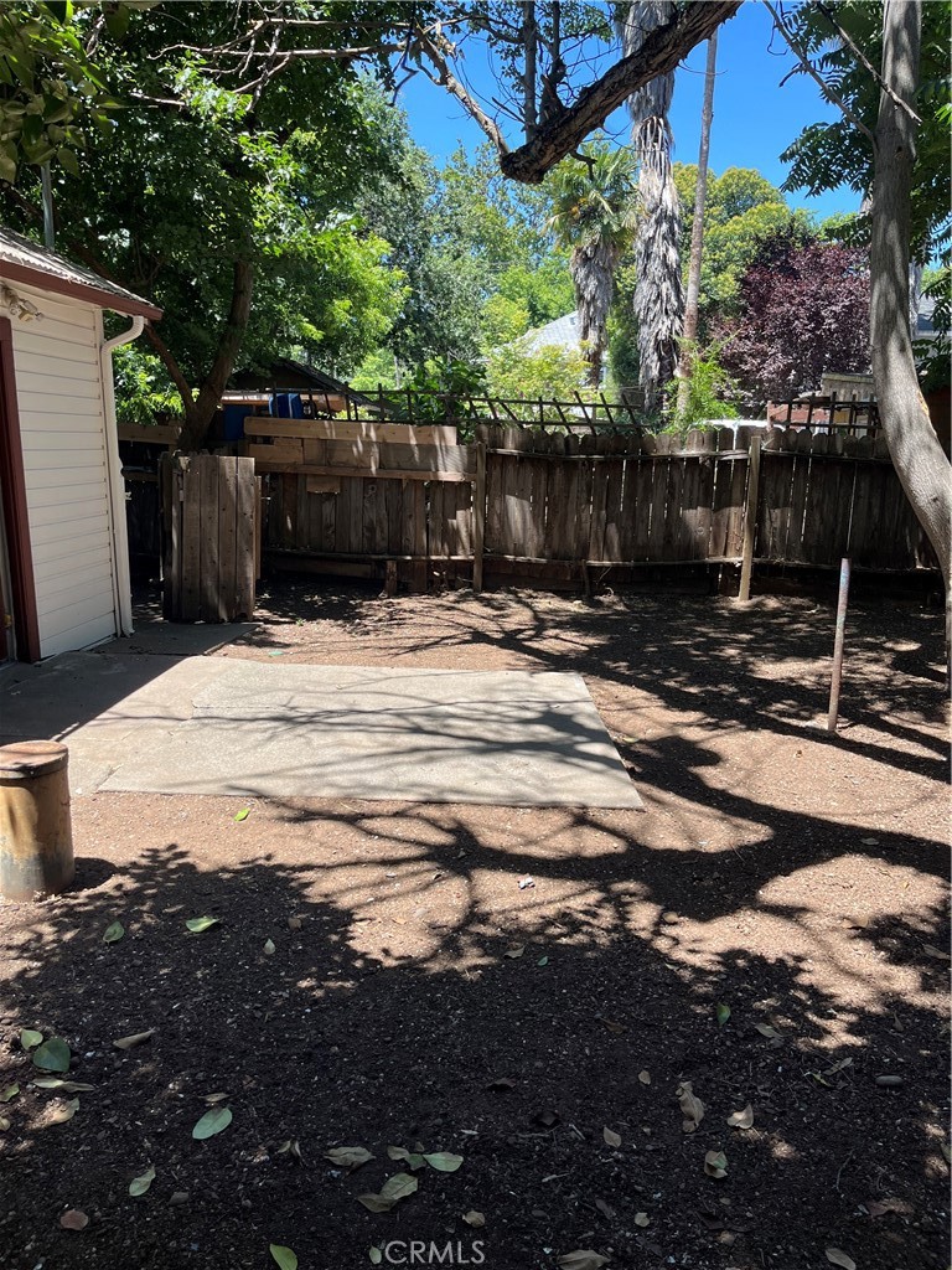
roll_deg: -1.3
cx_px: 476
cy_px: 635
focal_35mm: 26
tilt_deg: -9.0
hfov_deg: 53.1
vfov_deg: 67.3
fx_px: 953
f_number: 1.6
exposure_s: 1/766
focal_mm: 5.1
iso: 50
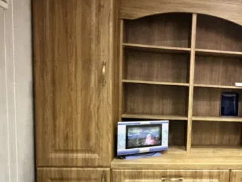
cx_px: 194
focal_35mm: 24
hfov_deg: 65.1
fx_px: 168
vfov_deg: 56.2
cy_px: 113
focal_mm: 2.22
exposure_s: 1/33
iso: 1000
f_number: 2.2
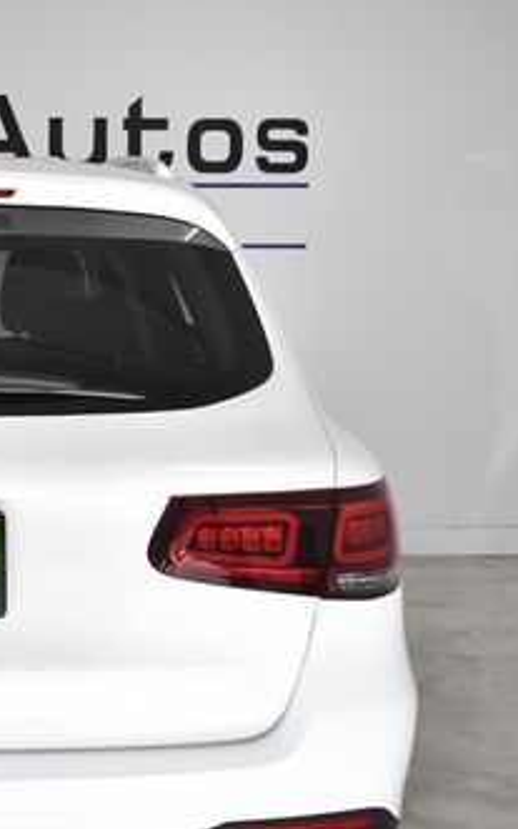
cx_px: -95
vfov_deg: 31.4
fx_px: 1468
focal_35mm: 65
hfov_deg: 19.0
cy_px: 525
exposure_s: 1/1600
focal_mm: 22
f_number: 4
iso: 1250
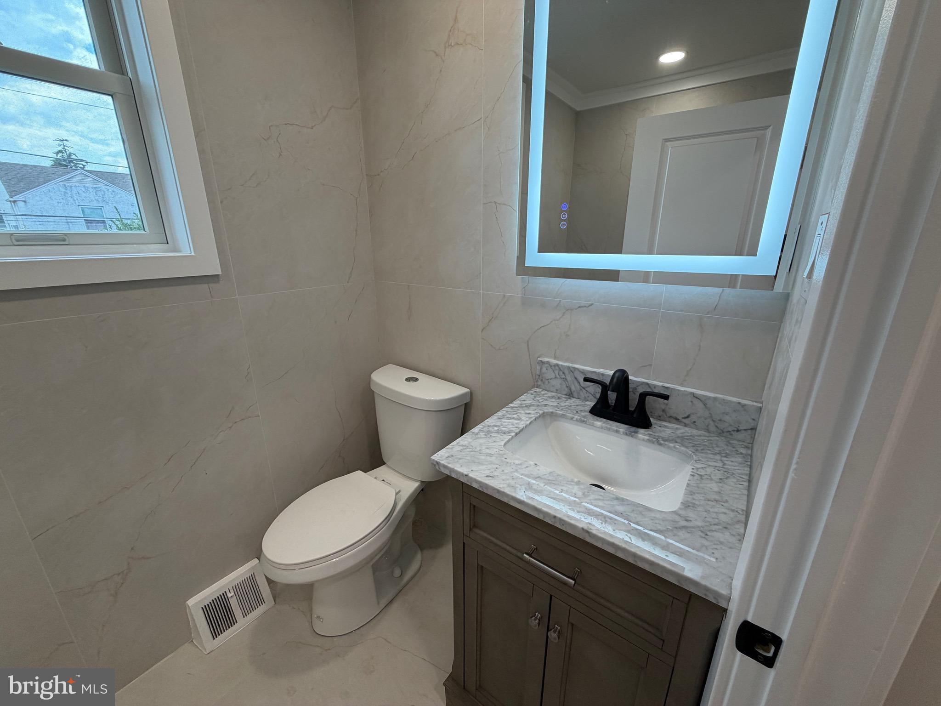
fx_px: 381
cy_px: 353
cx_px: 470
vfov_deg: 85.7
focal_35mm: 14
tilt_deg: -17.4
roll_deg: +1.1
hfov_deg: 102.1
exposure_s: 1/120
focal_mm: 2.22
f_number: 2.2
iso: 100
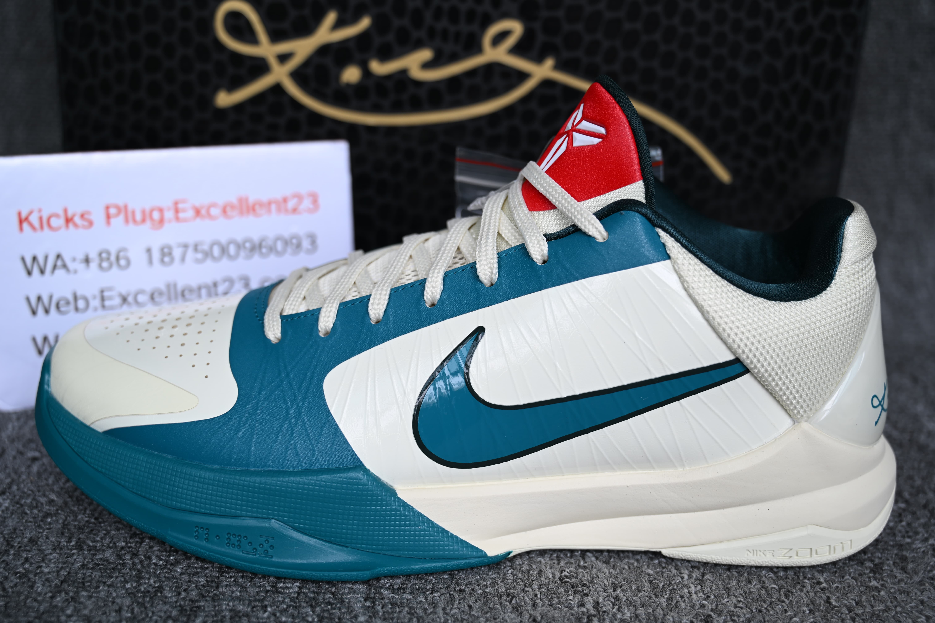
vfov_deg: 32.6
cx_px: 468
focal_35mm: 41
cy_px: 312
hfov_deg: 47.4
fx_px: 1065
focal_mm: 41
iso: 100
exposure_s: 1/80
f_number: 4.5
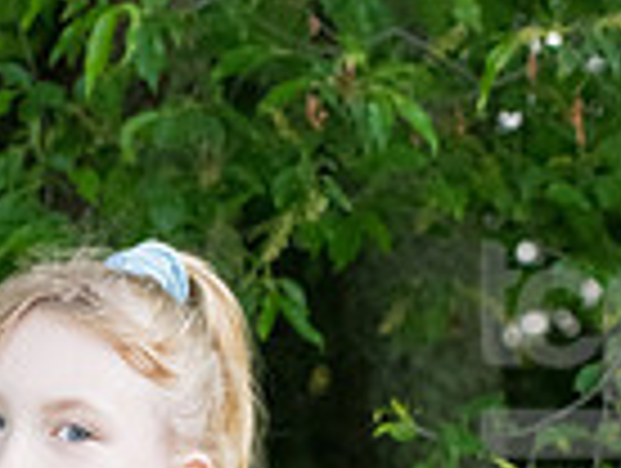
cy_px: 842
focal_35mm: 328
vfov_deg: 4.5
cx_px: 92
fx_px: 5894
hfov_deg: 6.0
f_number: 5.6
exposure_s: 1/1600
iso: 4000
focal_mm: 70
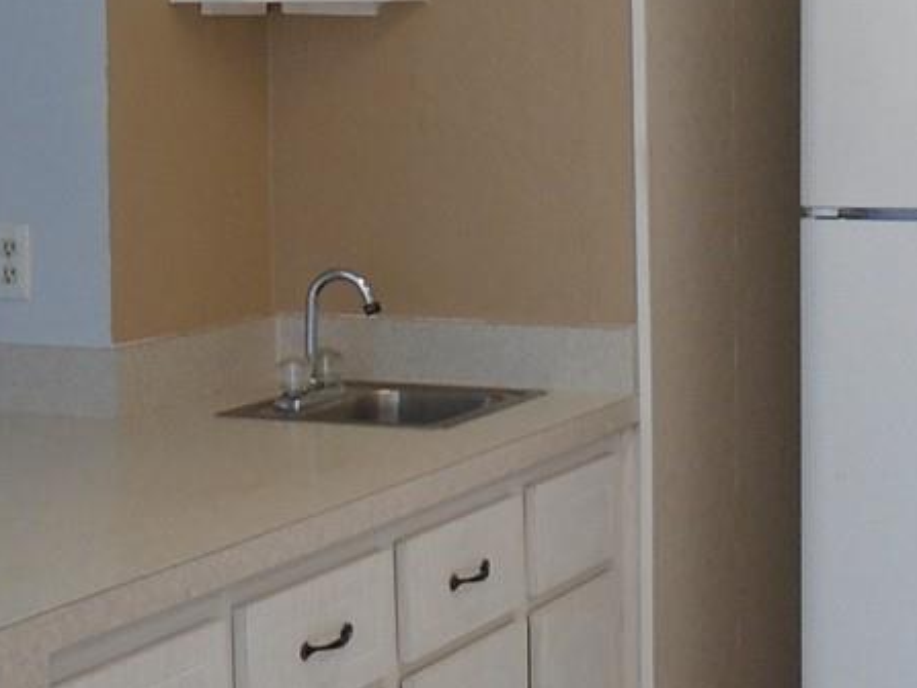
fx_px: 2463
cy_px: 123
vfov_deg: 15.8
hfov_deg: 21.1
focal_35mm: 93
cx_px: 537
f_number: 3.2
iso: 100
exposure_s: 1/50
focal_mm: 4.6
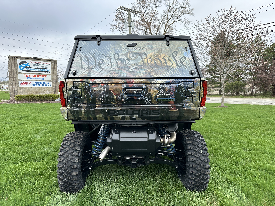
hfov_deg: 71.6
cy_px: 103
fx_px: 191
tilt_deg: -4.0
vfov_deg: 56.8
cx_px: 138
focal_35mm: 24
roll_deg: +0.1
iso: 80
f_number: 1.78
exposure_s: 1/1639
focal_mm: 6.86
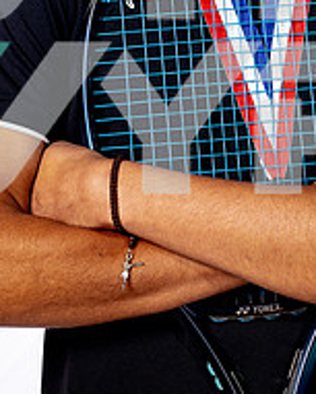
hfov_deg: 11.3
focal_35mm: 136
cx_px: 237
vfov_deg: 13.8
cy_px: -56
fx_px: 1589
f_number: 7.1
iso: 250
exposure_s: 1/250
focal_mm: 41
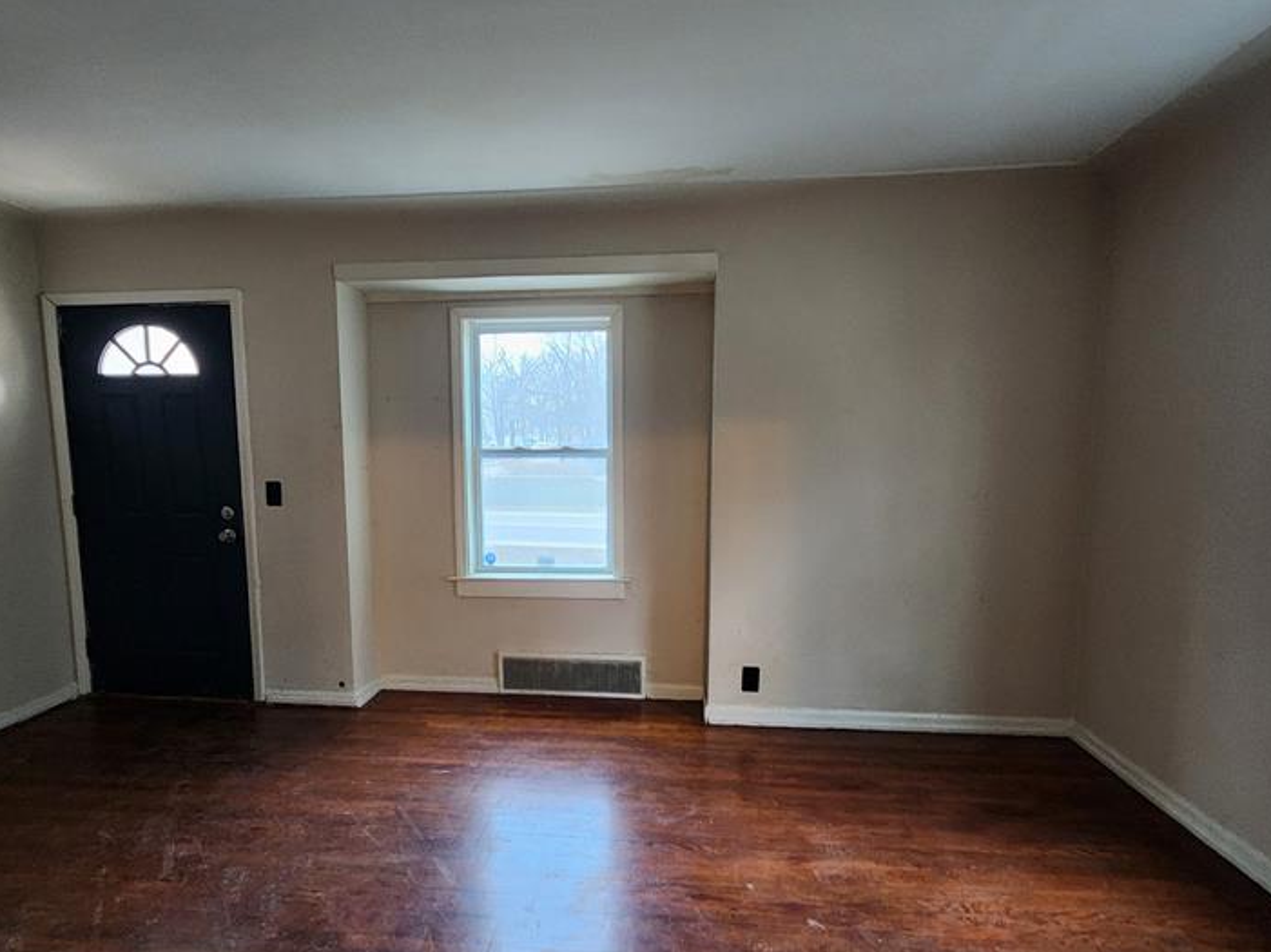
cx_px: 598
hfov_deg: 84.6
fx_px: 697
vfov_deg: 68.4
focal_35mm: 19
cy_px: 533
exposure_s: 1/30
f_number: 2.2
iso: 500
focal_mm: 2.2
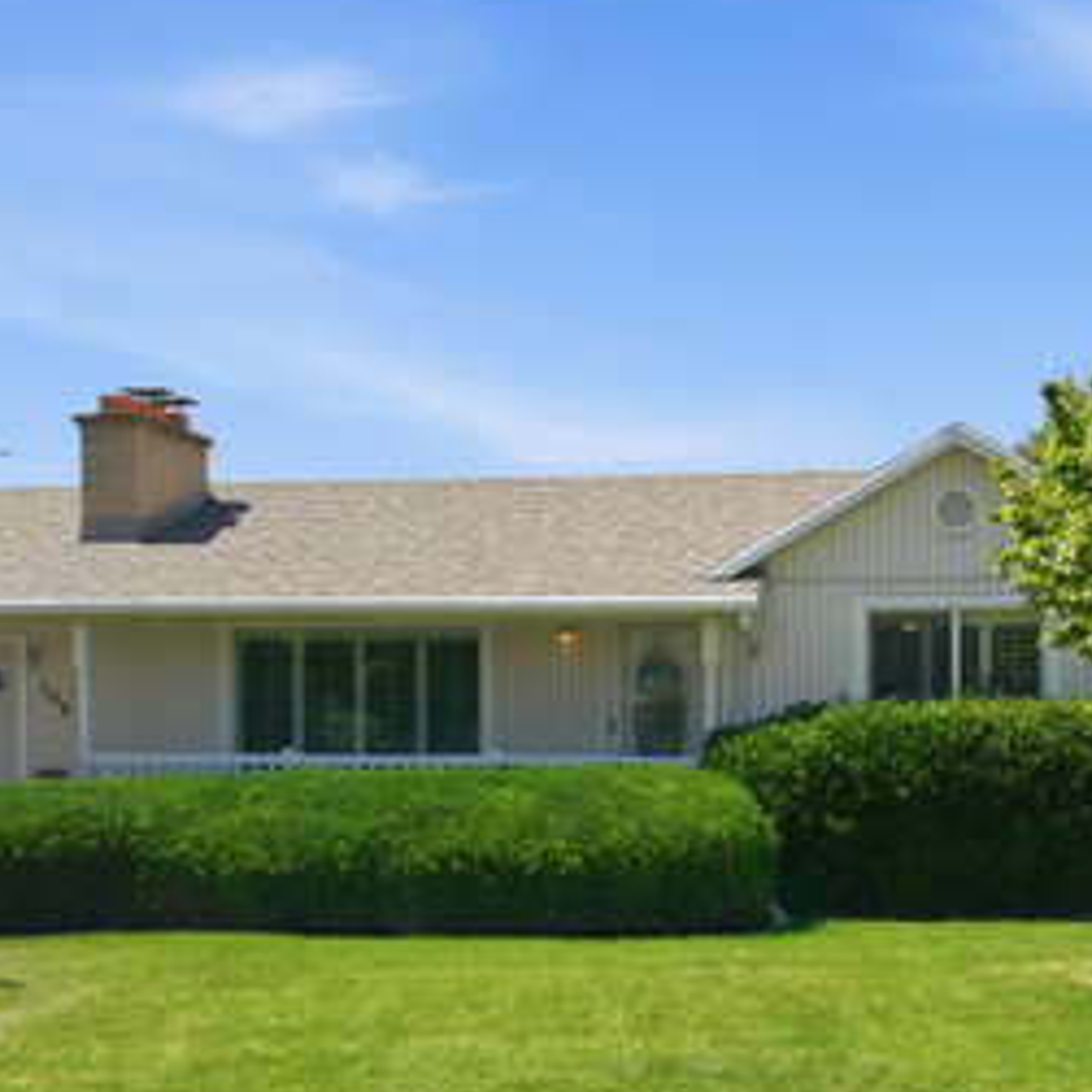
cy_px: 735
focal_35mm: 54
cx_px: 653
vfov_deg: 31.4
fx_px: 1927
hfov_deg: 31.6
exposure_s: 1/6000
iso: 280
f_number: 1.8
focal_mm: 8.7
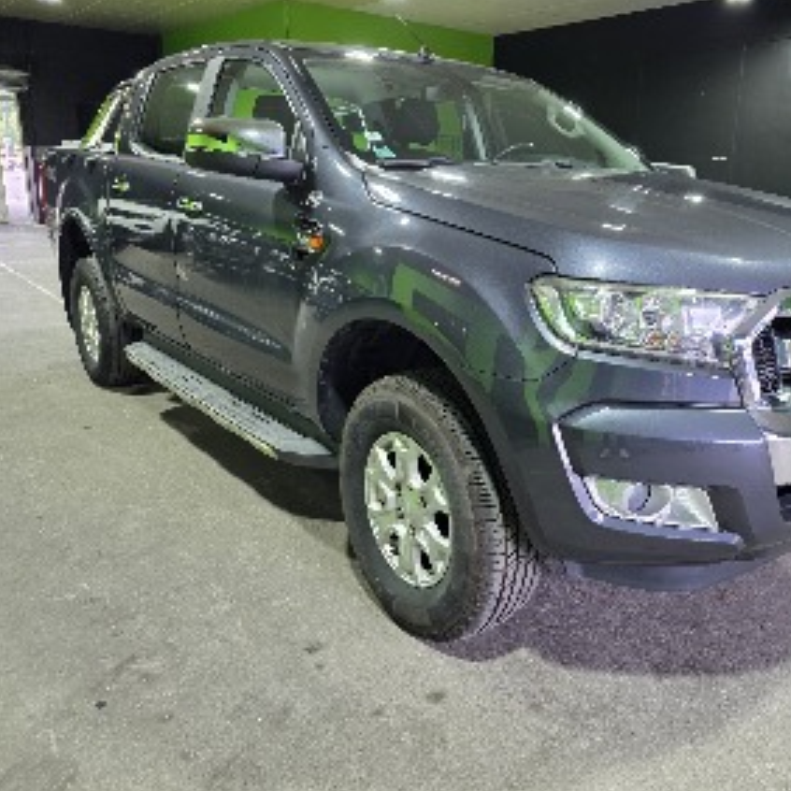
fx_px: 776
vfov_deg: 54.0
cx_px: 508
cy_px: 376
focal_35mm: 30
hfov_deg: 53.3
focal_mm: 6.25
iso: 200
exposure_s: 1/180
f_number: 1.7
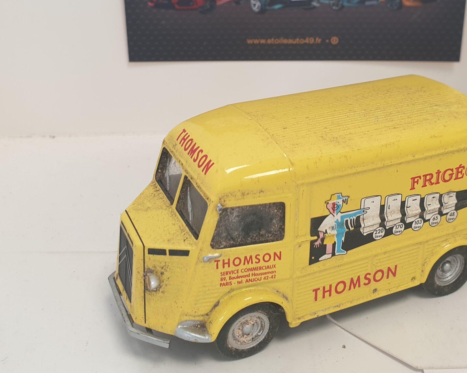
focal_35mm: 45
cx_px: 262
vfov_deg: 33.0
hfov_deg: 41.1
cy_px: 113
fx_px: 622
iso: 80
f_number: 2.4
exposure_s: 1/50
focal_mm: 4.3
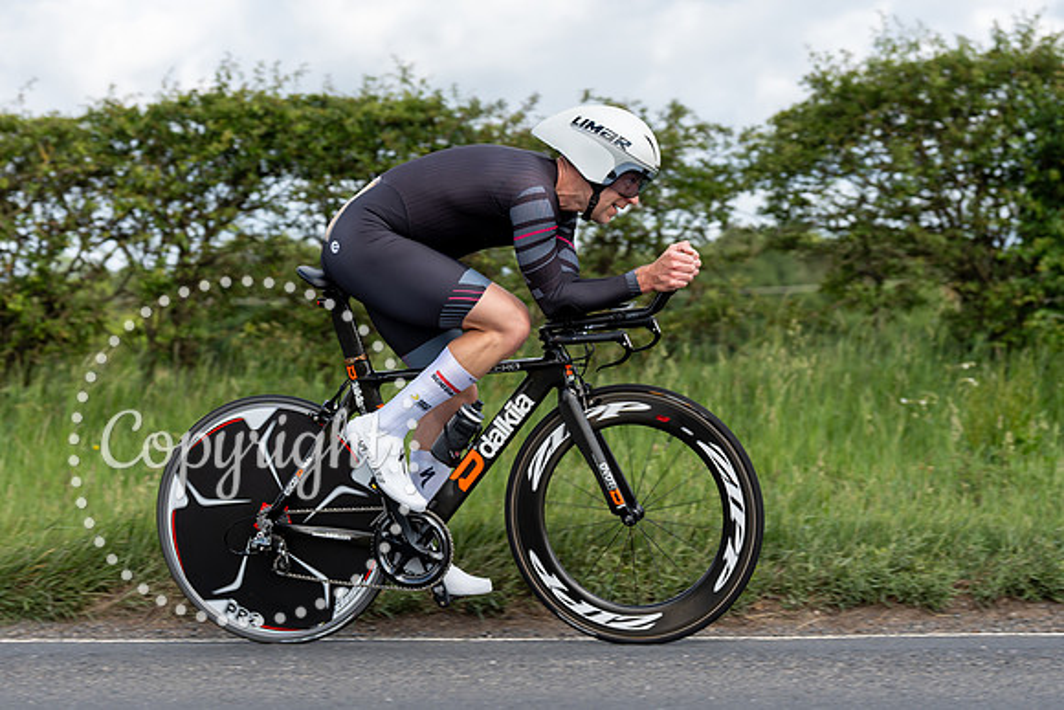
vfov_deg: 15.8
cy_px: 334
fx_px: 2559
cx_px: 463
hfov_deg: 23.5
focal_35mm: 87
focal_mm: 70
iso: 160
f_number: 3.5
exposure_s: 1/1000
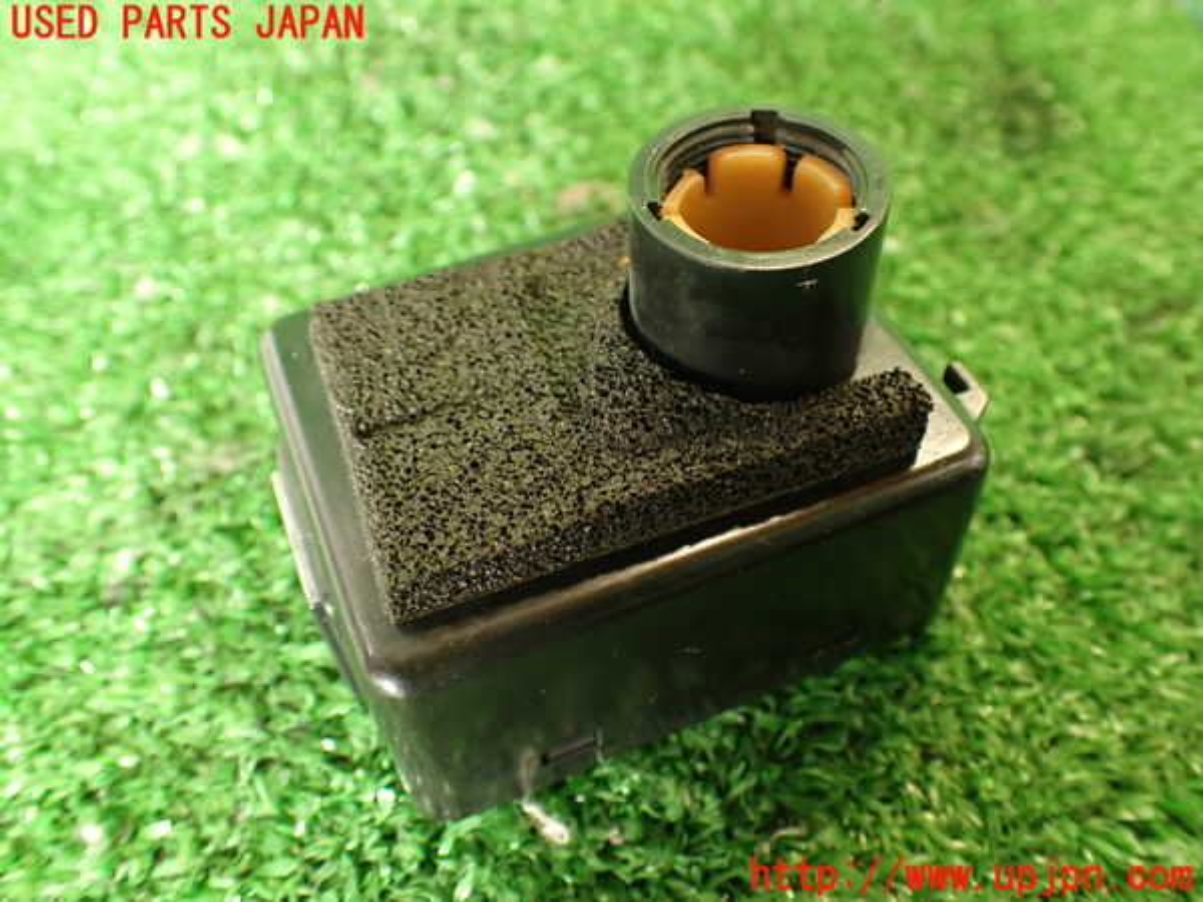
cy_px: 451
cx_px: 602
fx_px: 1112
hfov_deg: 56.8
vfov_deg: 44.2
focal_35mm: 32
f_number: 2.4
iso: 400
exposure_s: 1/30
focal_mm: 5.79
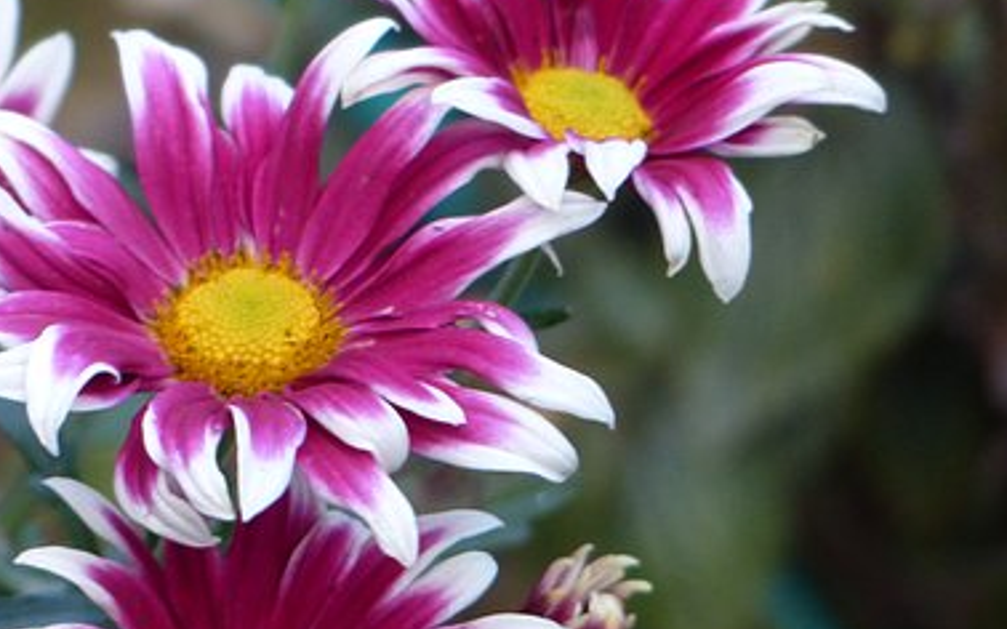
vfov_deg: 1.8
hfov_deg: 2.8
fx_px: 20577
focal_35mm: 750
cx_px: 413
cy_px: 344
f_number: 2.8
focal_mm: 94
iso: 400
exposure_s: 1/125
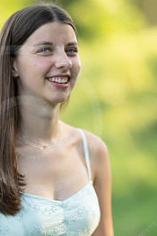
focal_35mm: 146
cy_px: 155
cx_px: 40
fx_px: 954
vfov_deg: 14.0
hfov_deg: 9.4
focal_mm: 85
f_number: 1.2
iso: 160
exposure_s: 1/1000
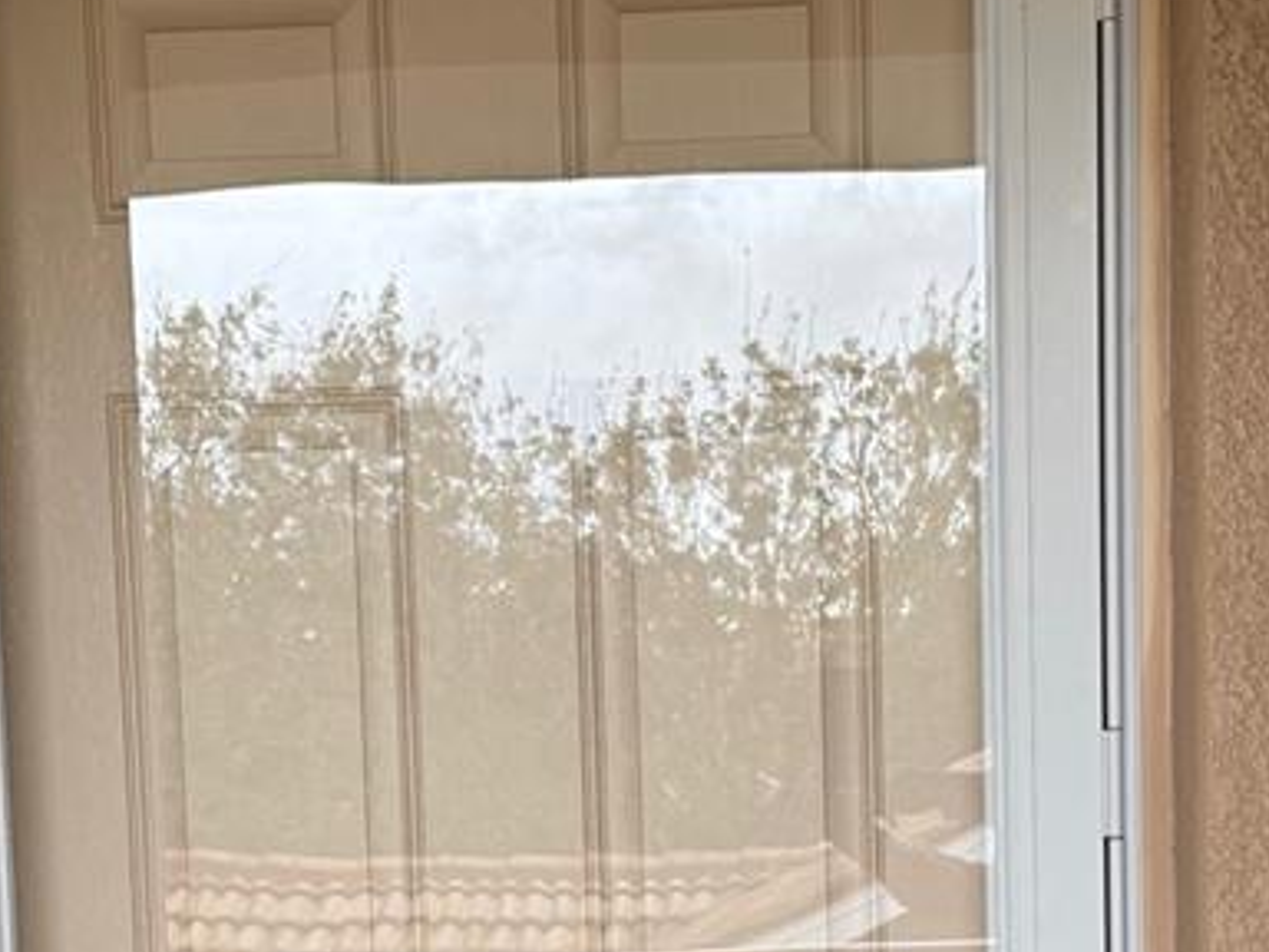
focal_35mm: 75
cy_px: 926
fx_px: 2749
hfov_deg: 26.0
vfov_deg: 19.2
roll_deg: +1.4
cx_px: 654
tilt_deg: -5.5
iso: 80
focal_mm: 6.76
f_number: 1.78
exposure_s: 1/121
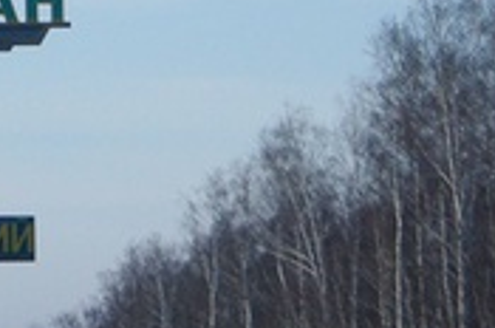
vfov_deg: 5.0
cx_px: -113
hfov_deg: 7.4
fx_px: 3774
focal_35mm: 275
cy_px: -112
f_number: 5.6
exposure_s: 1/2000
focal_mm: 40
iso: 400
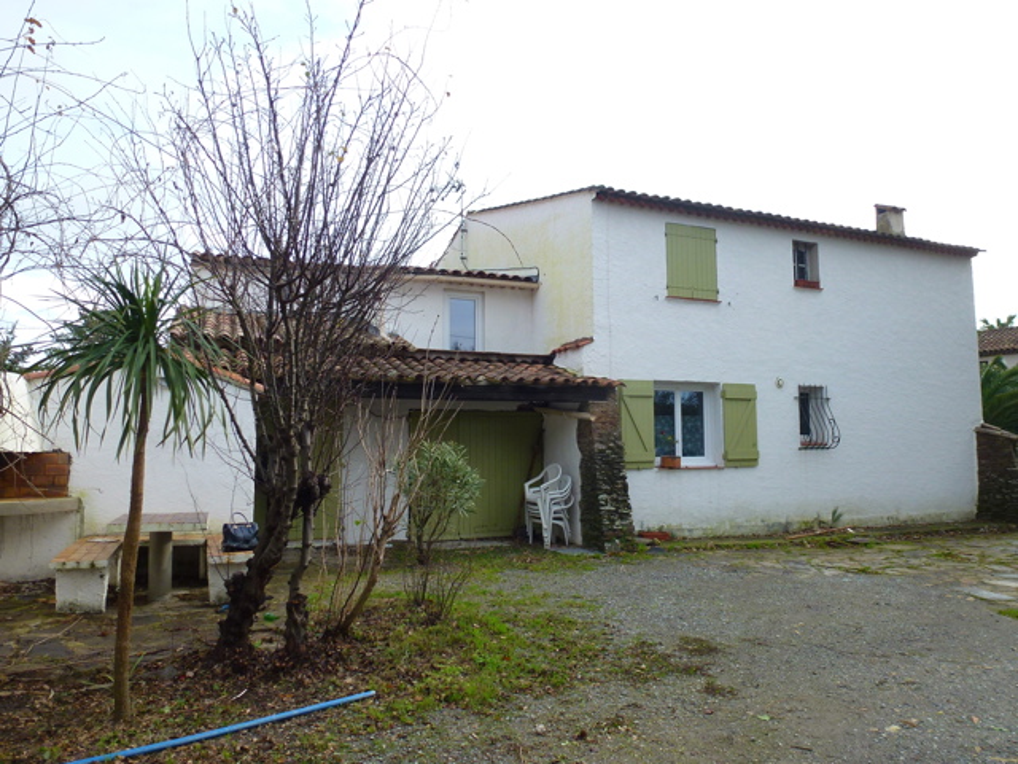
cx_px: 509
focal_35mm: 24
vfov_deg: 56.8
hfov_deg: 71.6
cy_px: 382
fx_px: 706
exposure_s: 1/320
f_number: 3.3
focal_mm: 4.3
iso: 100
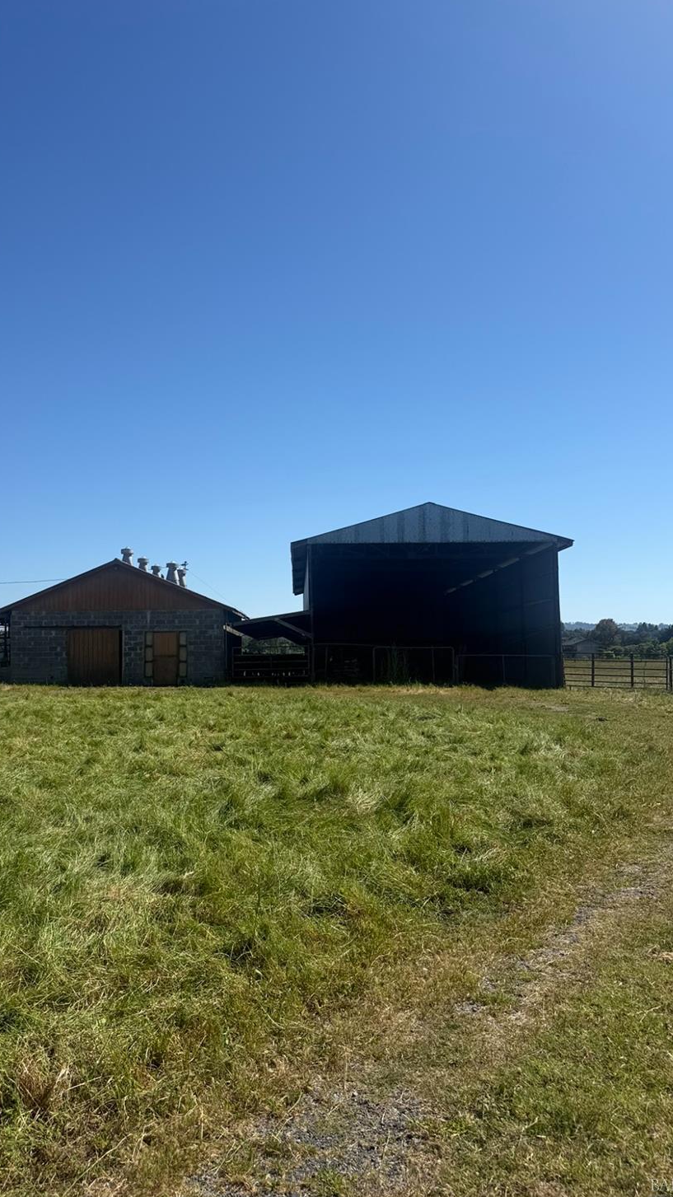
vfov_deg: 69.9
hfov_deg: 42.6
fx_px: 857
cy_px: 596
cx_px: 254
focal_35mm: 27
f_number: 1.78
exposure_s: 1/6173
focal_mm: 6.76
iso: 80
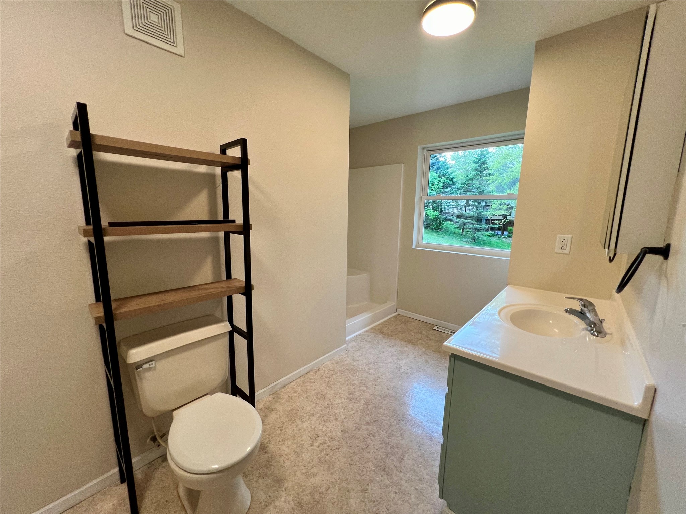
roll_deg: -1.0
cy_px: 257
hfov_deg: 106.2
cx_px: 343
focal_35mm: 13
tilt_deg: -10.5
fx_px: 258
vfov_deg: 89.9
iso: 160
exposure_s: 1/120
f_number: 1.8
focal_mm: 1.57
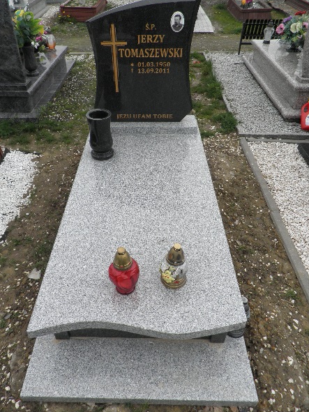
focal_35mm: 26
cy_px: 195
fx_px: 310
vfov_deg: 67.3
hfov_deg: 53.0
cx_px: 145
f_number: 3.3
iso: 64
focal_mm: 4.3
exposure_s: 1/250
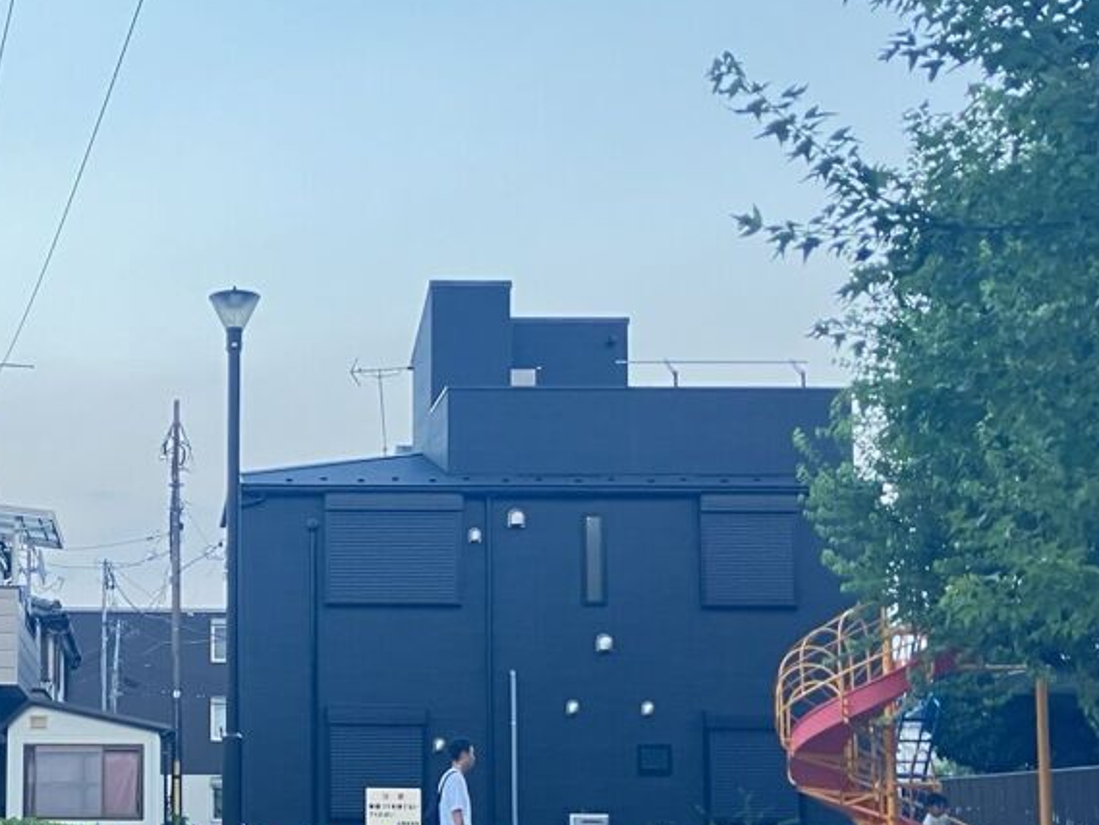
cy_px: 605
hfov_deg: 29.6
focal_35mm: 63
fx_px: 2001
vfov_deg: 23.1
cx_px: 129
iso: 125
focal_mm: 3.99
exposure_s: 1/60
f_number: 1.8
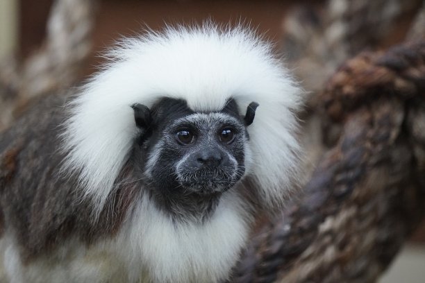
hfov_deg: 6.5
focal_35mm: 315
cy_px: 142
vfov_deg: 4.4
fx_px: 3718
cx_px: 212
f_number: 6.3
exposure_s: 1/320
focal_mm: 210
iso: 6400
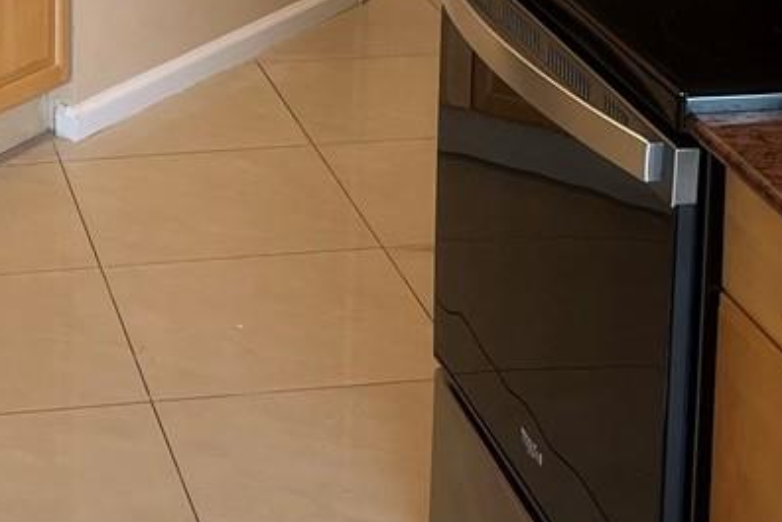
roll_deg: +0.1
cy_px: -290
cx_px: 179
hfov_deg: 18.6
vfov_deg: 11.9
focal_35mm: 109
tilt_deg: -10.3
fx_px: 2368
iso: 125
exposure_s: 1/120
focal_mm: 5.1
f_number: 1.6
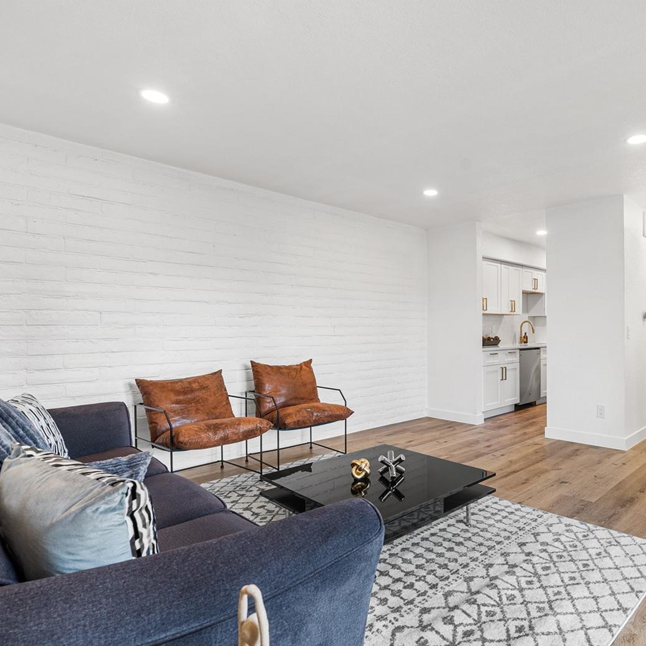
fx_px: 443
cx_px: 428
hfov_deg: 70.2
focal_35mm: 21
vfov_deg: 72.1
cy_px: 329
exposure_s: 1/2
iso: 200
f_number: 8
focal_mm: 16
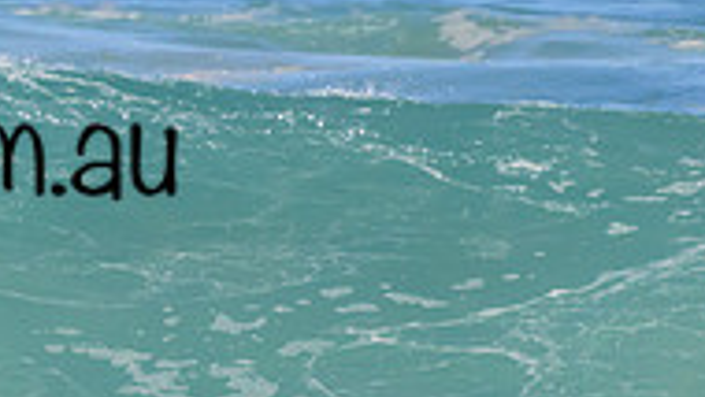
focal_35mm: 2880
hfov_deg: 0.7
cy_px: 109
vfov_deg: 0.4
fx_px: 53853
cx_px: -215
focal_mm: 900
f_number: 11
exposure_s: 1/2500
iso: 1250
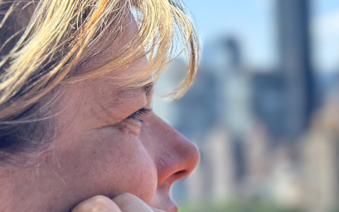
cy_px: 85
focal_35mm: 115
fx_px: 1062
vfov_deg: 11.4
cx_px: 364
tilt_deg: +2.6
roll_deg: +2.4
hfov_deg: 17.6
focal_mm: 6.86
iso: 100
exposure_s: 1/2976
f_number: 1.78
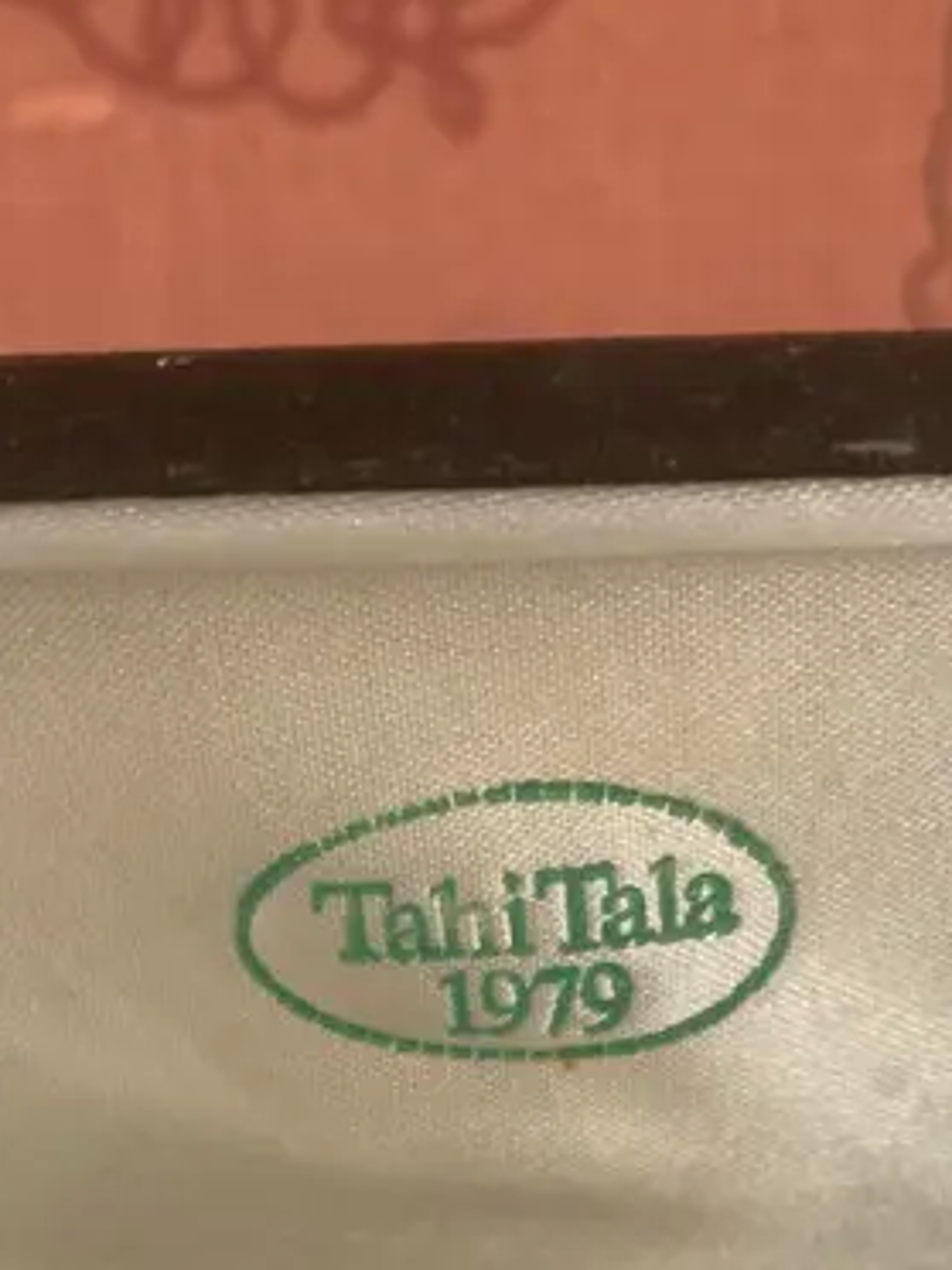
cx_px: 580
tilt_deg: -37.9
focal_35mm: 77
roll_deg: -0.8
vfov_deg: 22.6
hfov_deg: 19.1
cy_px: 1652
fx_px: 2824
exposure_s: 1/50
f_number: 1.8
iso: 200
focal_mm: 3.99
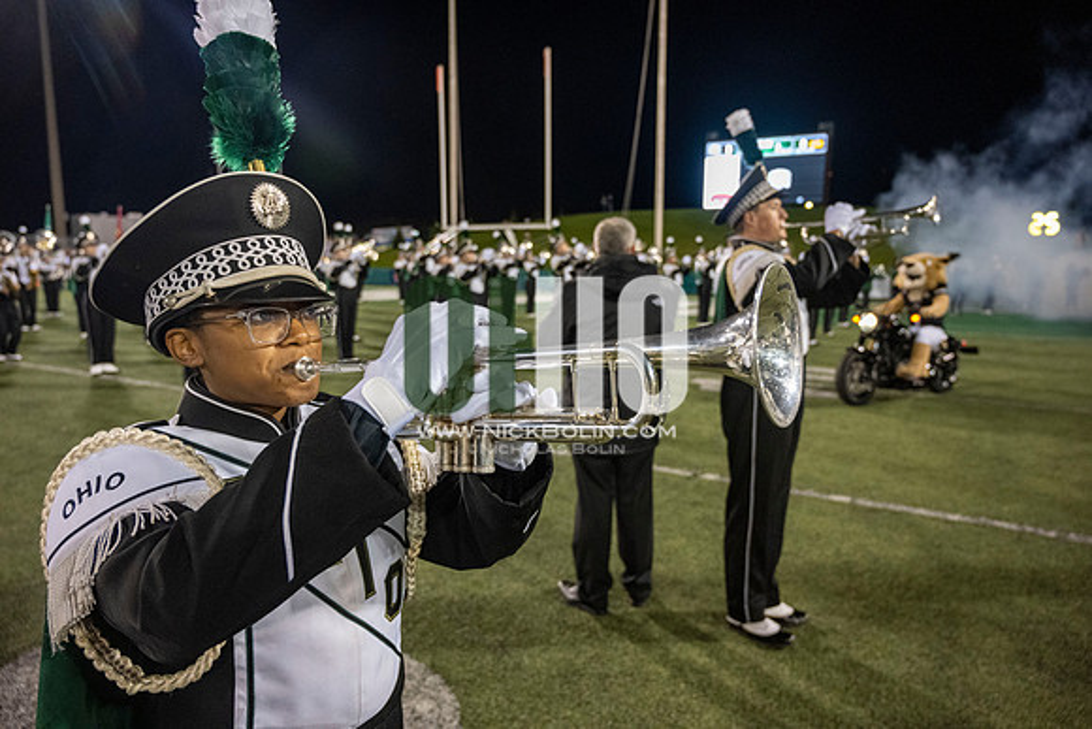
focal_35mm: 24
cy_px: 364
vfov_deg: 53.2
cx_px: 546
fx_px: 728
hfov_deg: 73.7
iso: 2500
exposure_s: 1/500
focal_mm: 24
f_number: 4
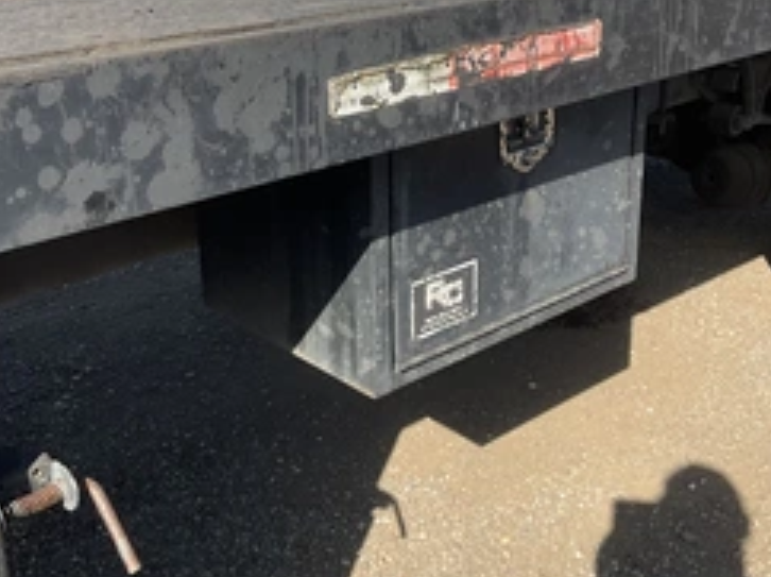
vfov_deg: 30.0
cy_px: 204
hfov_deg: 39.7
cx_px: 398
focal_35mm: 48
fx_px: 1068
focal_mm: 3
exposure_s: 1/898
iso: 25
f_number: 1.8
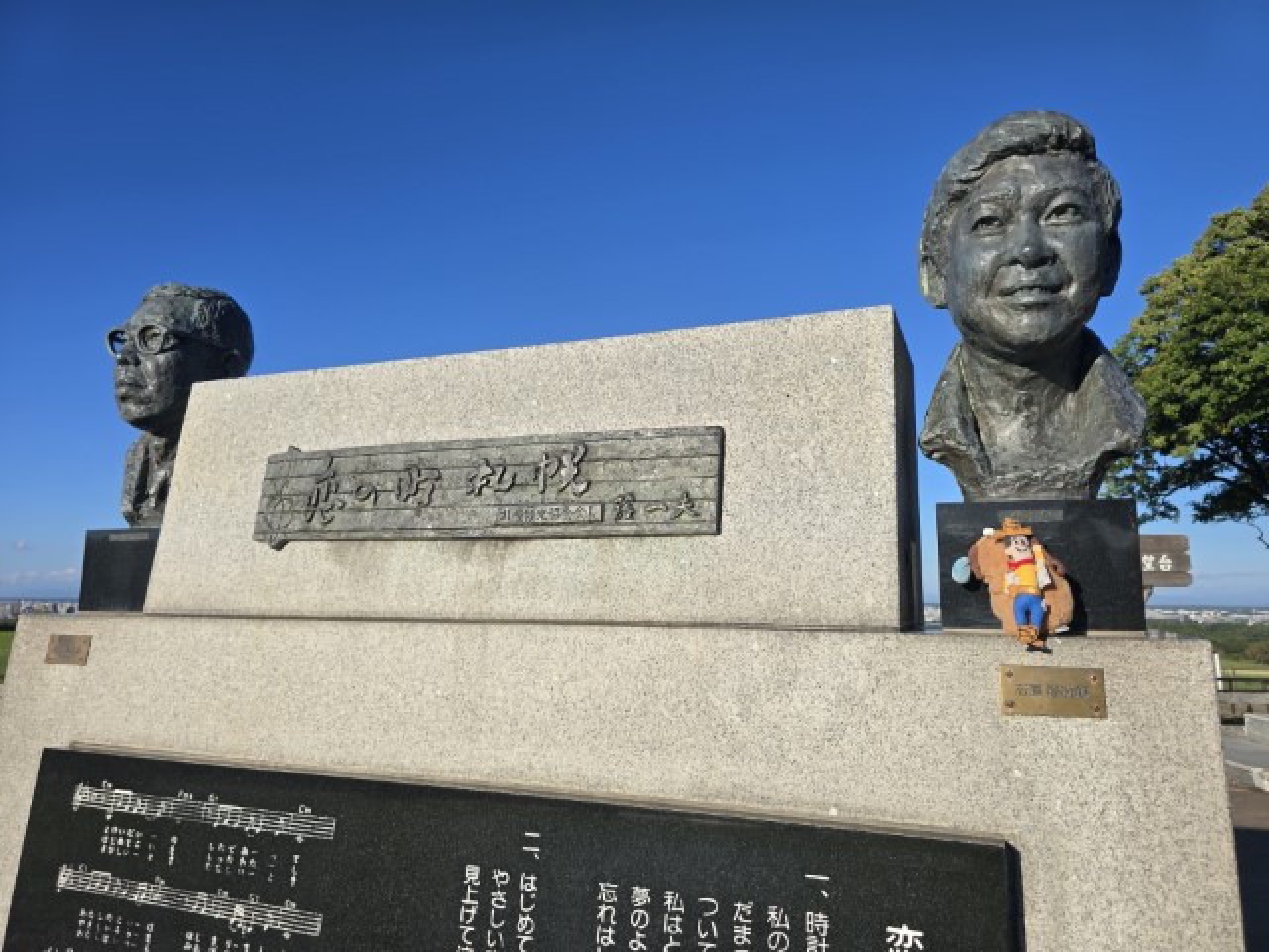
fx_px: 843
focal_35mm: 23
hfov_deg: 73.9
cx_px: 634
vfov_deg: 58.9
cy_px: 476
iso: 12
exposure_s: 1/1019
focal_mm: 6.3
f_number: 1.7
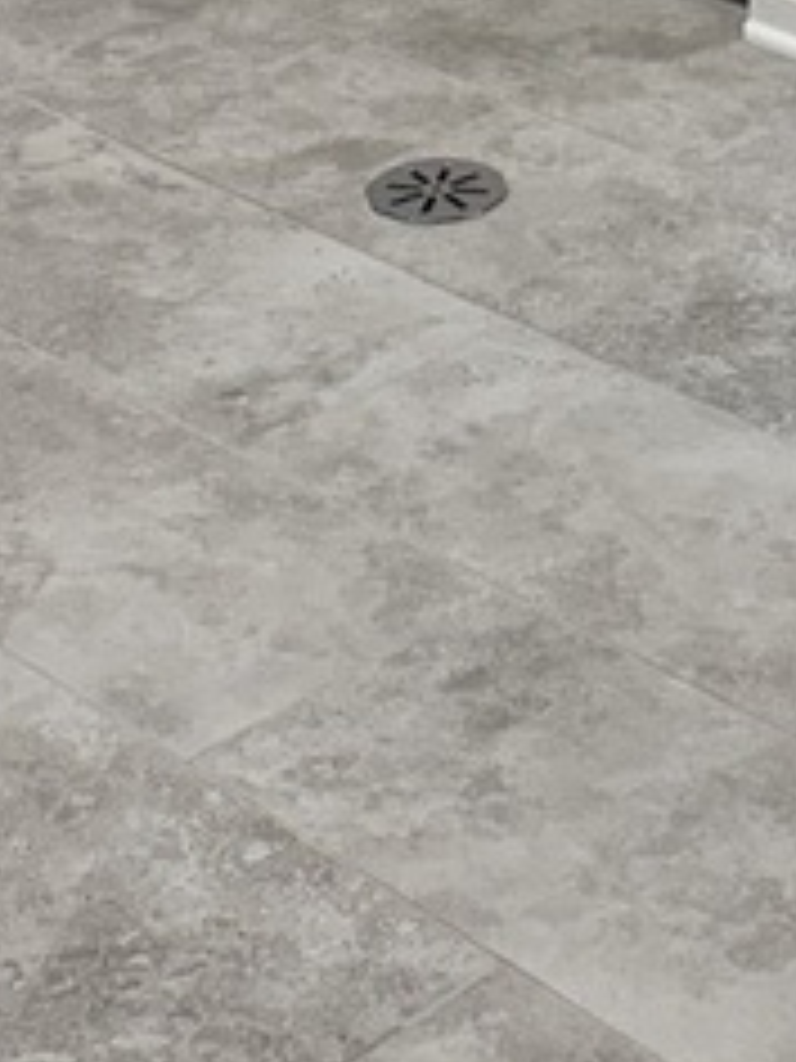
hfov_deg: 12.4
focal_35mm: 119
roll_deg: +0.8
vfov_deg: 14.4
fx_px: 3649
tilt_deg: -8.9
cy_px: -886
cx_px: 612
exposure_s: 1/120
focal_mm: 5.96
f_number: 1.6
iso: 64
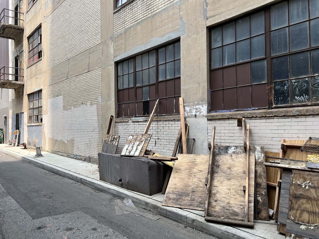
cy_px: 120
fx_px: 240
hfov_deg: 67.3
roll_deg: +1.4
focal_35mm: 26
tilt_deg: -1.2
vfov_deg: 53.1
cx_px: 160
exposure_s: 1/1038
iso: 50
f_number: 1.5
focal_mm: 5.7
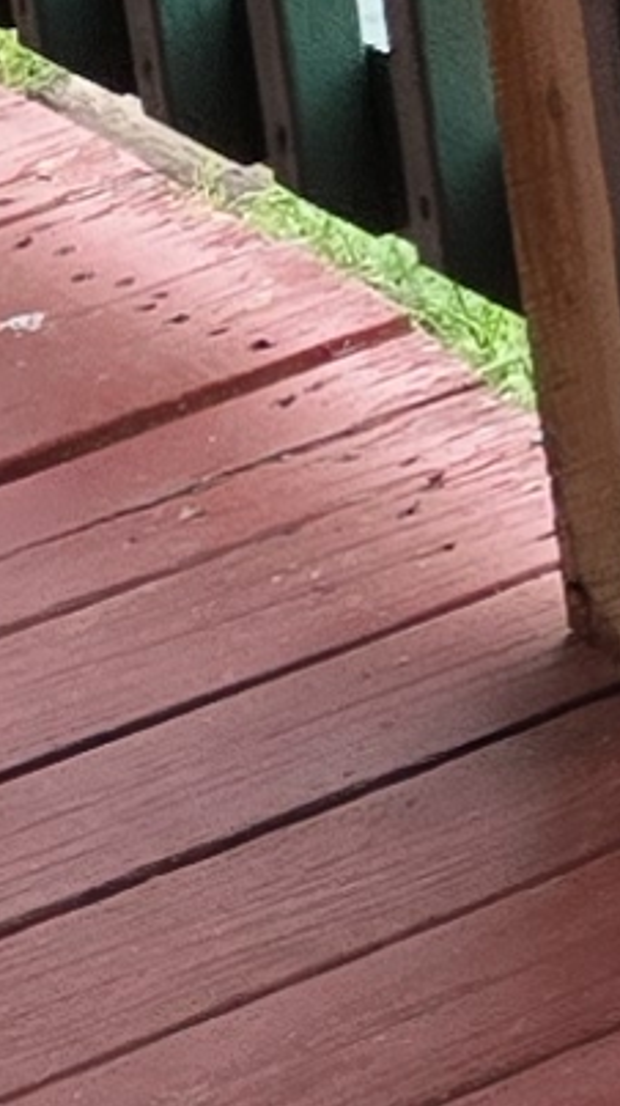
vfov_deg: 7.9
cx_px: 4184
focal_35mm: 249
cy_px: -1737
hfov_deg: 3.8
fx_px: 7294
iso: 80
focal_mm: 5.4
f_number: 1.8
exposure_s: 1/180
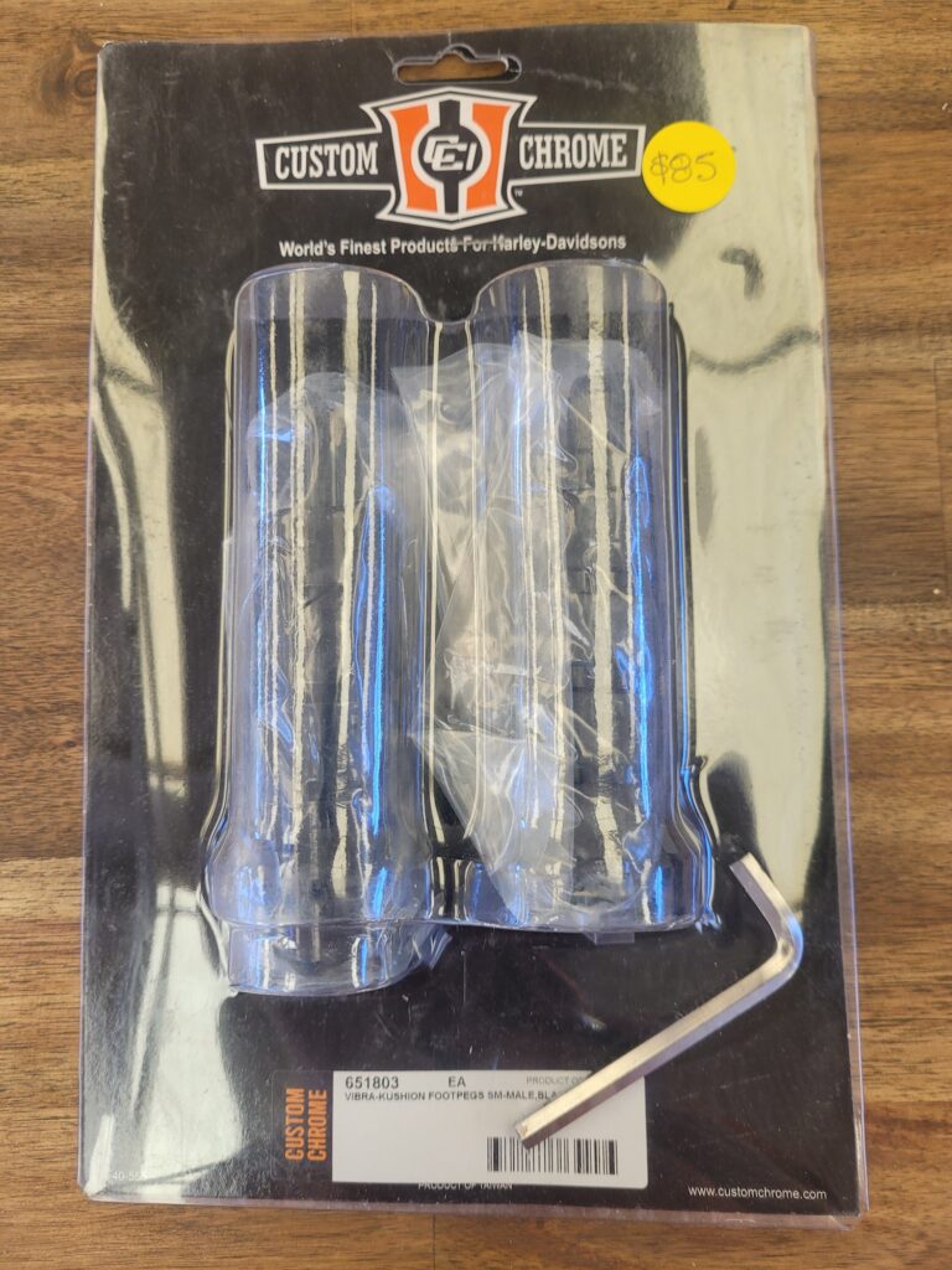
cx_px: 476
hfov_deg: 53.1
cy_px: 635
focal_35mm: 26
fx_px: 953
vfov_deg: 67.3
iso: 50
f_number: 1.8
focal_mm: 5.4
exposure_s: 1/100
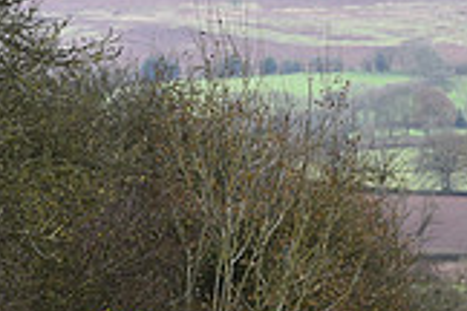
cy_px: 239
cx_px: 807
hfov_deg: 6.1
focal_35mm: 330
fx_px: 4280
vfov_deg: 4.2
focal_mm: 92
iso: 1100
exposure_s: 1/1000
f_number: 4.5
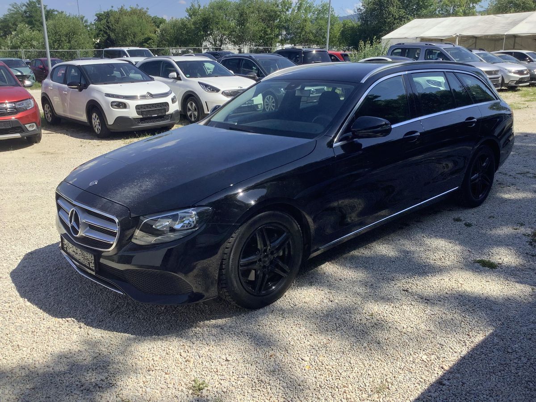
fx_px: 480
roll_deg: +0.0
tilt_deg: -15.8
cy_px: 201
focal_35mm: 31
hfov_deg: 58.4
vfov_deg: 45.4
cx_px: 268
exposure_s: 1/727
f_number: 2.4
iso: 25
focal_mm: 3.3
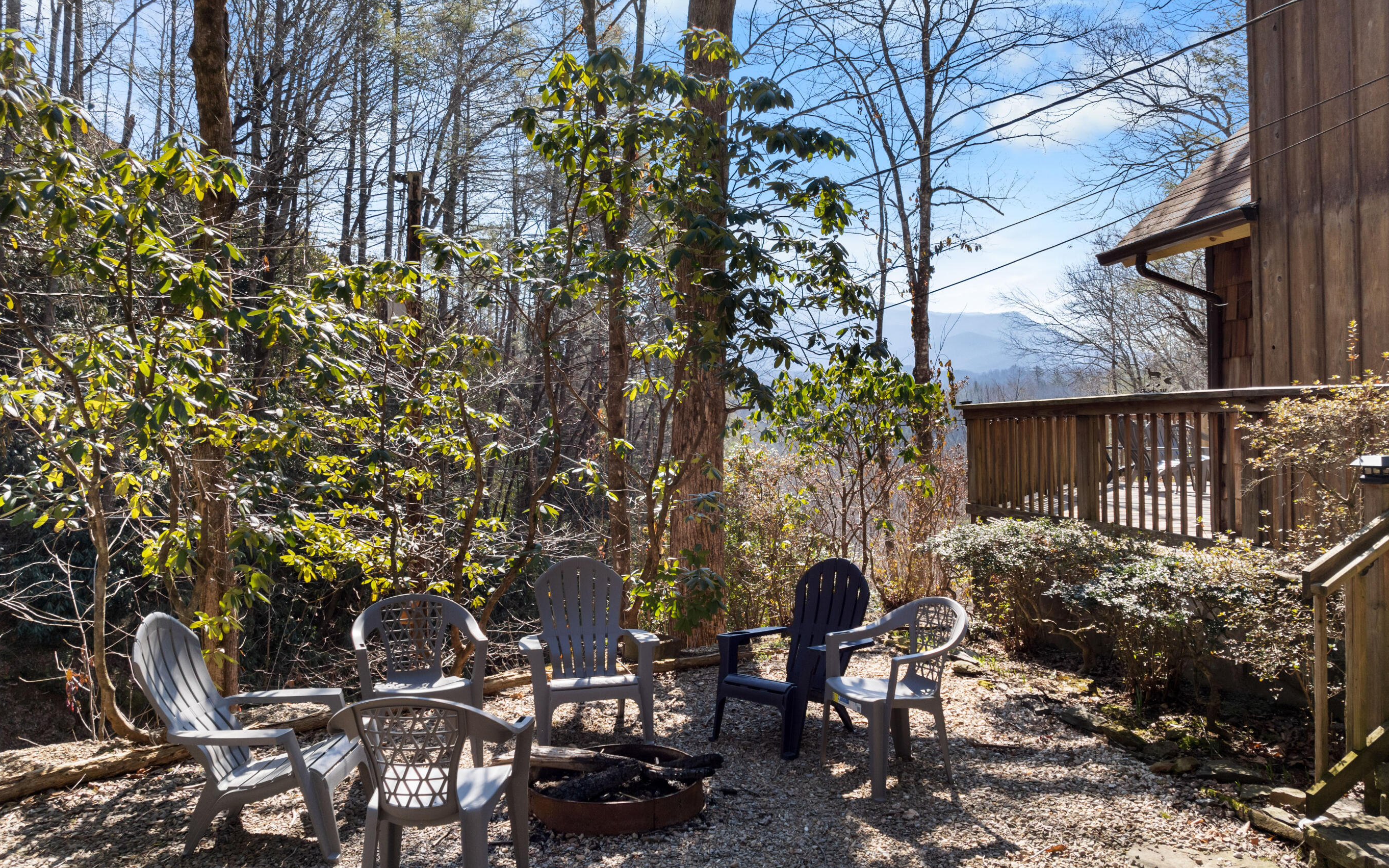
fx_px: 1060
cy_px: 409
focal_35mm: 28
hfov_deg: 66.4
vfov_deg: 44.5
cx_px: 726
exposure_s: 1/50
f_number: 2.8
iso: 260
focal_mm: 12.29
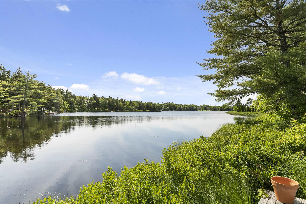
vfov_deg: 66.8
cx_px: 153
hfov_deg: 89.4
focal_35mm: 18
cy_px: 102
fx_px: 155
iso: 640
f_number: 10
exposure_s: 1/800
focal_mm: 18.2
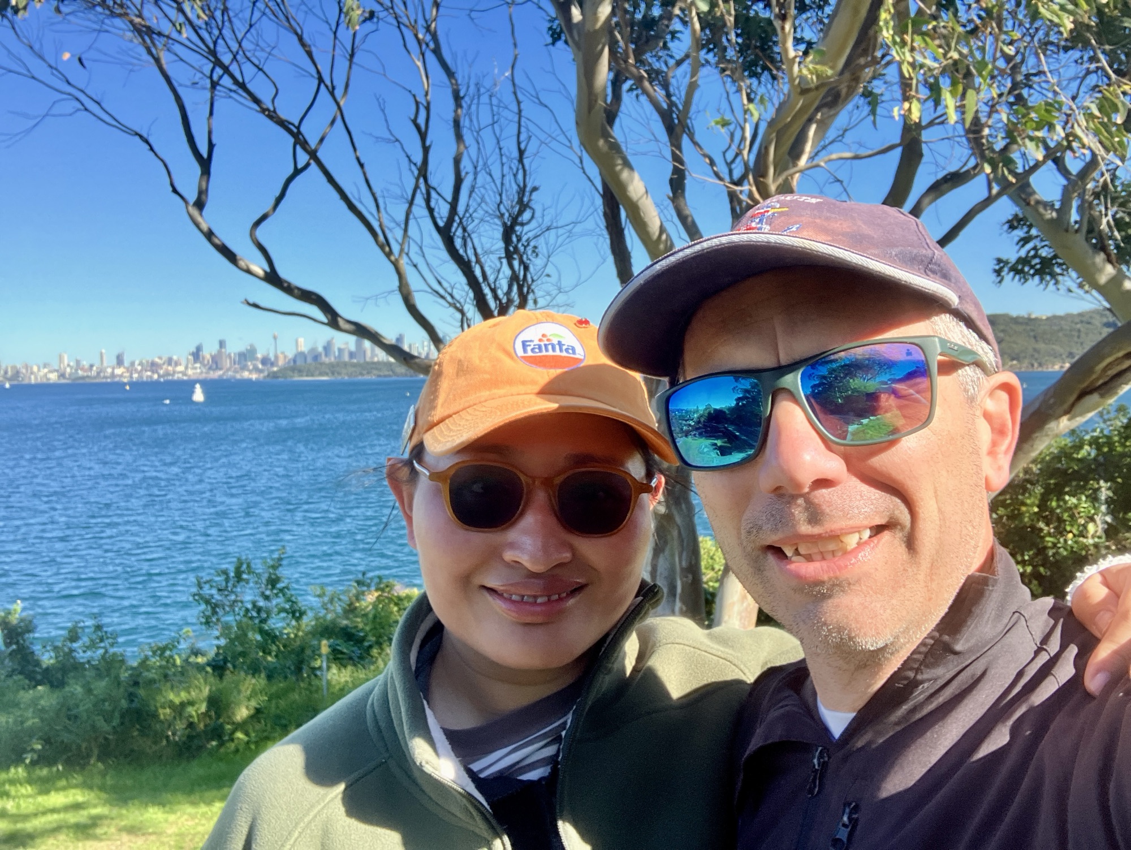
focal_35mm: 32
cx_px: 566
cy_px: 425
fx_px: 1046
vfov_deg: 44.2
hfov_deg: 56.8
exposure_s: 1/387
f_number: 2.2
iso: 20
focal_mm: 2.87
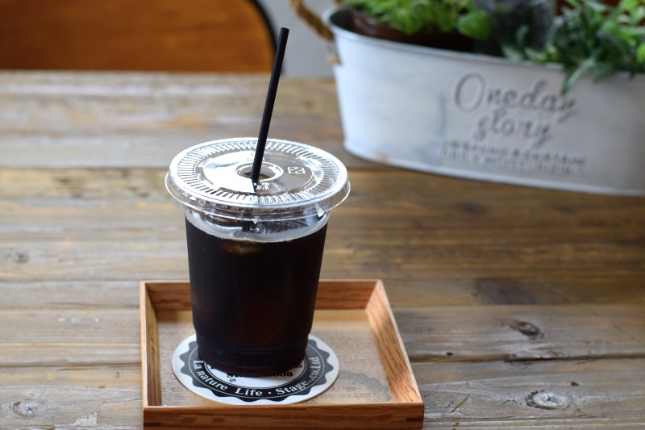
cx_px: 322
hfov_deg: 27.0
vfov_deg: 18.2
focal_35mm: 75
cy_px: 215
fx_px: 1343
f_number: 4
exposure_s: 1/60
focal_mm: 50
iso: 560
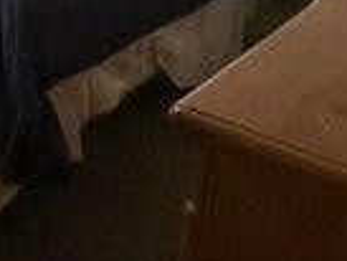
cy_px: -190
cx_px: -341
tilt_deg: -9.9
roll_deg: -1.5
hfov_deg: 16.9
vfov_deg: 15.0
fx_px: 873
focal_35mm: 87
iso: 400
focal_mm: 2.22
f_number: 2.2
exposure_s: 1/60
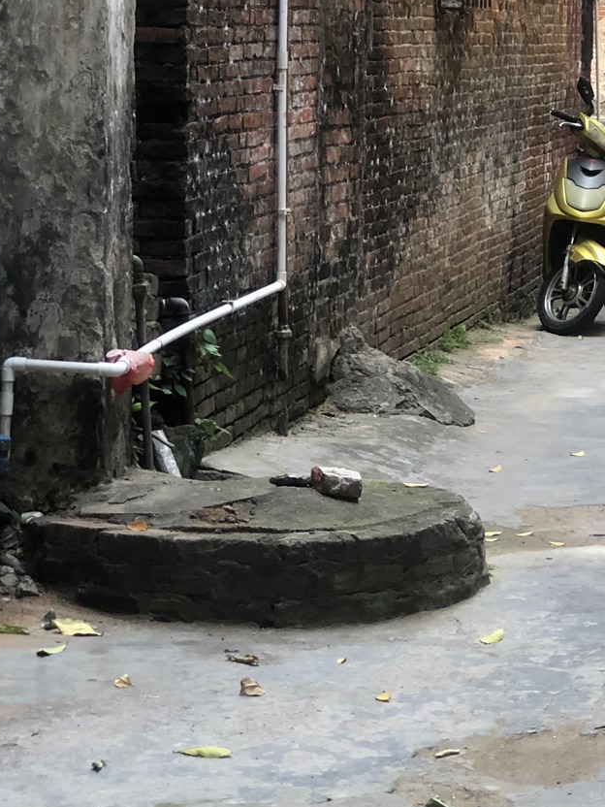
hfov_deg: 10.7
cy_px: 108
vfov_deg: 14.3
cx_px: 665
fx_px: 3193
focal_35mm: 137
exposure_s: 1/120
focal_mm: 6.6
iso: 80
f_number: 2.8
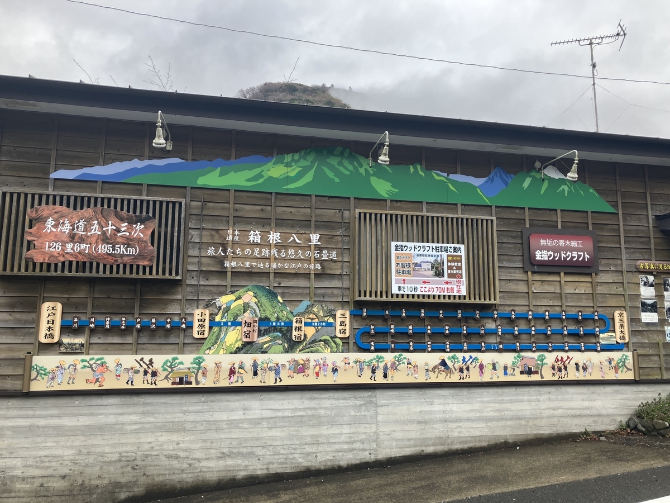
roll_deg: +0.1
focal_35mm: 28
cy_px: 252
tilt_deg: +7.0
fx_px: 542
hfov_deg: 63.4
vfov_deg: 49.7
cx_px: 335
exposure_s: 1/196
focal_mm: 3.99
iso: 25
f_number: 1.8
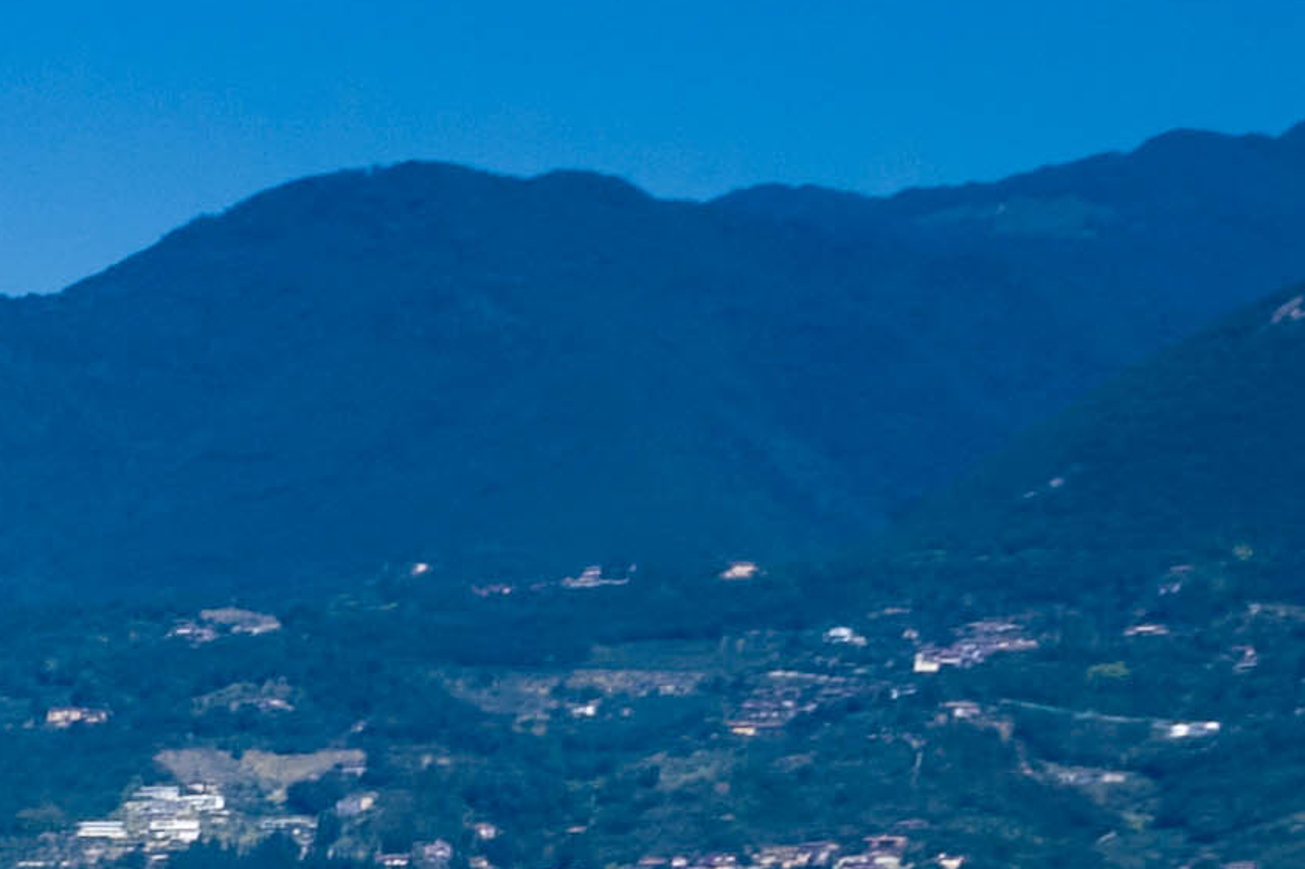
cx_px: -2933
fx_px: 6595
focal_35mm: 182
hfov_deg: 8.7
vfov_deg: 7.0
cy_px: 2331
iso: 100
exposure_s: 1/100
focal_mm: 10.3
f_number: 7.1
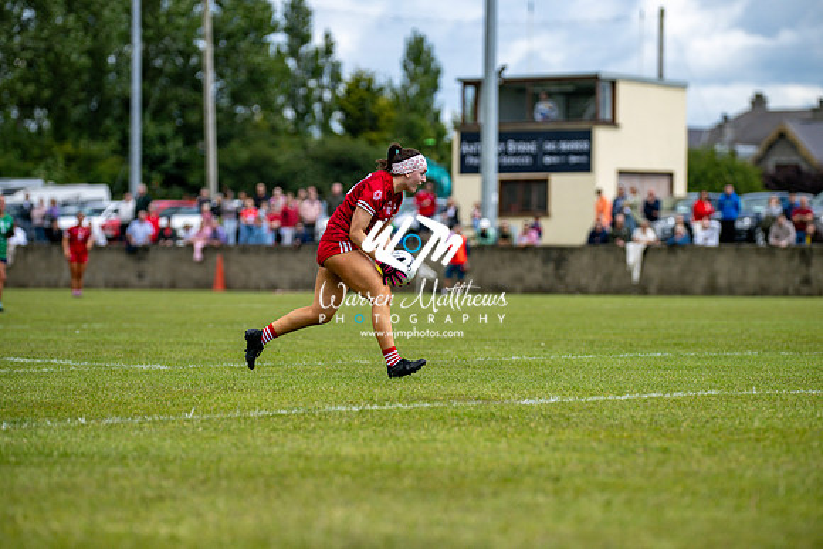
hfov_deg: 10.5
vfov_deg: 7.0
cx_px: 412
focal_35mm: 195
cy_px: 274
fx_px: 4459
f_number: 2.8
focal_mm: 195
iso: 280
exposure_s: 1/6400
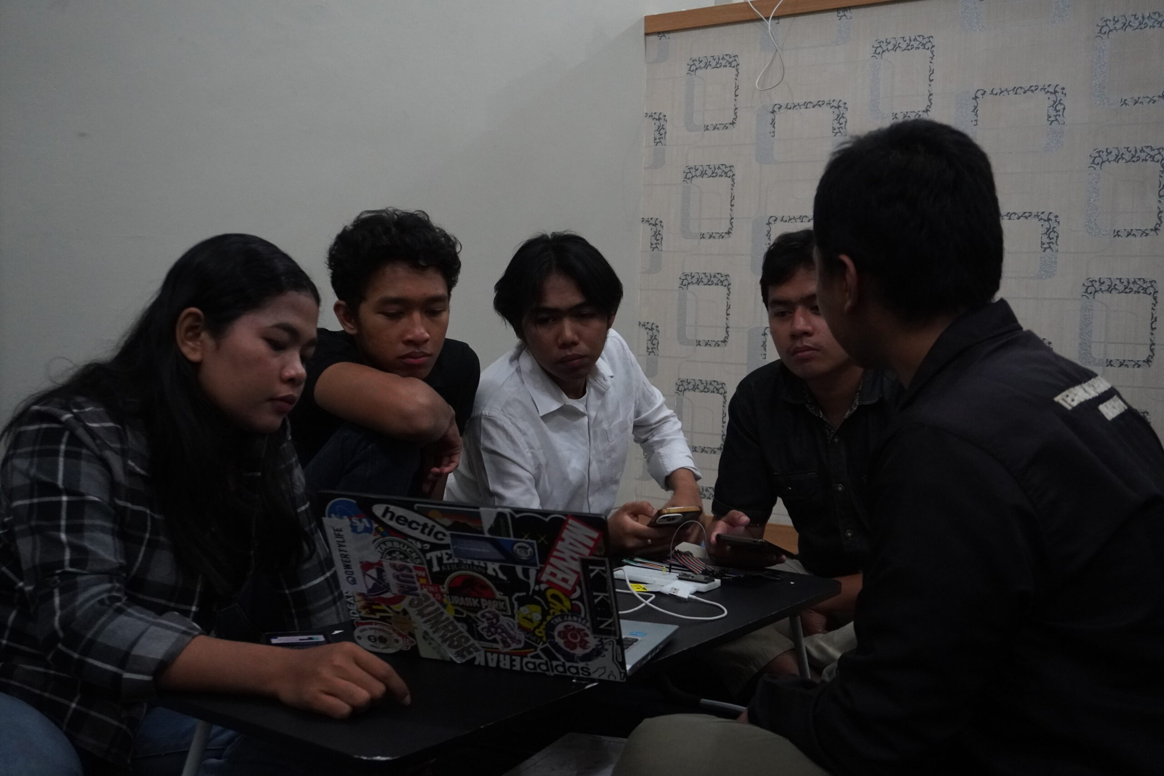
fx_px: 1212
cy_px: 388
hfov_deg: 51.3
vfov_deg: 35.5
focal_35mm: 38
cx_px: 582
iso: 3200
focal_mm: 25
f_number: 4.5
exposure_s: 1/100
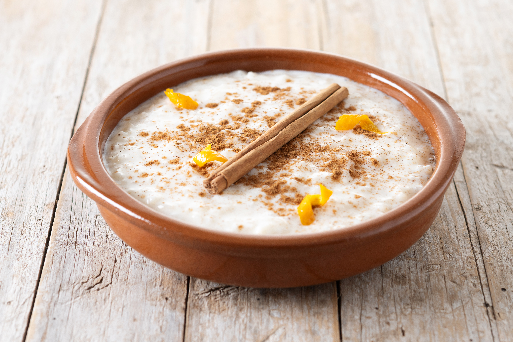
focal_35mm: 90
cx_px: 256
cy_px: 171
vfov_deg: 15.2
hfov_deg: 22.6
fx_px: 1282
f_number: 6.3
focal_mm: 60
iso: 100
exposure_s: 1/200
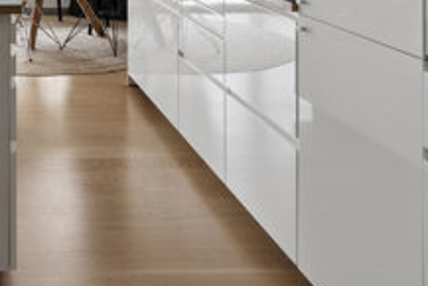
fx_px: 702
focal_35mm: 59
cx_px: -20
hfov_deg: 30.9
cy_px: -109
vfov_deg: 20.5
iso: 200
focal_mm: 16
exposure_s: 1/15
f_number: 9
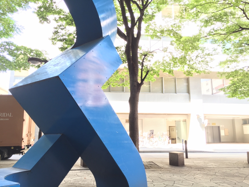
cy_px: 94
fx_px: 209
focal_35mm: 29
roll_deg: -0.9
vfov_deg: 48.2
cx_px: 124
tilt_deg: +11.6
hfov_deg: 61.7
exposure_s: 1/40
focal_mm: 4.15
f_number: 2.2
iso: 32
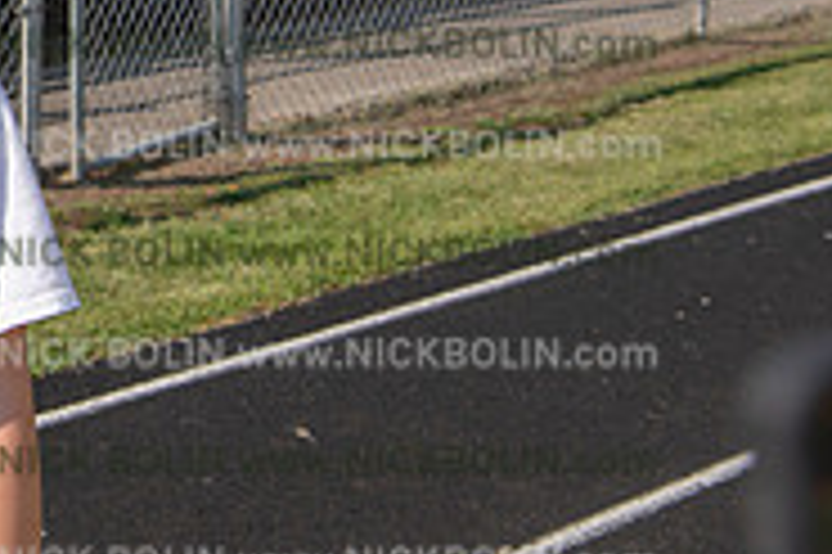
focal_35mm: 110
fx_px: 2540
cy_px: -61
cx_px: -396
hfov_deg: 16.9
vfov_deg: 12.2
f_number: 5.6
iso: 200
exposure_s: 1/2000
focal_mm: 35
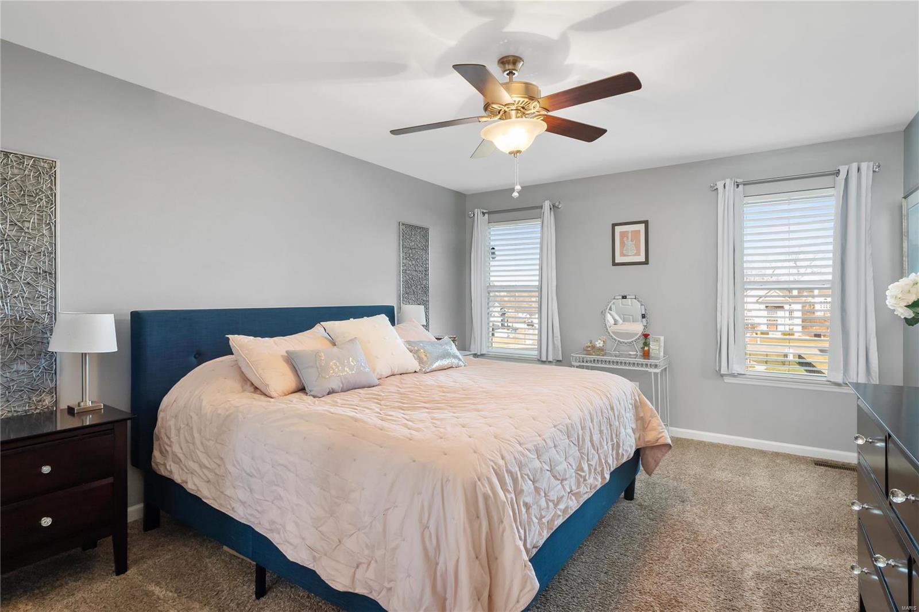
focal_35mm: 18
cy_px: 306
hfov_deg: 90.0
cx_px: 460
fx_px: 459
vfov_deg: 67.4
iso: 400
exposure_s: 1/6
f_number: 8
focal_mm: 9
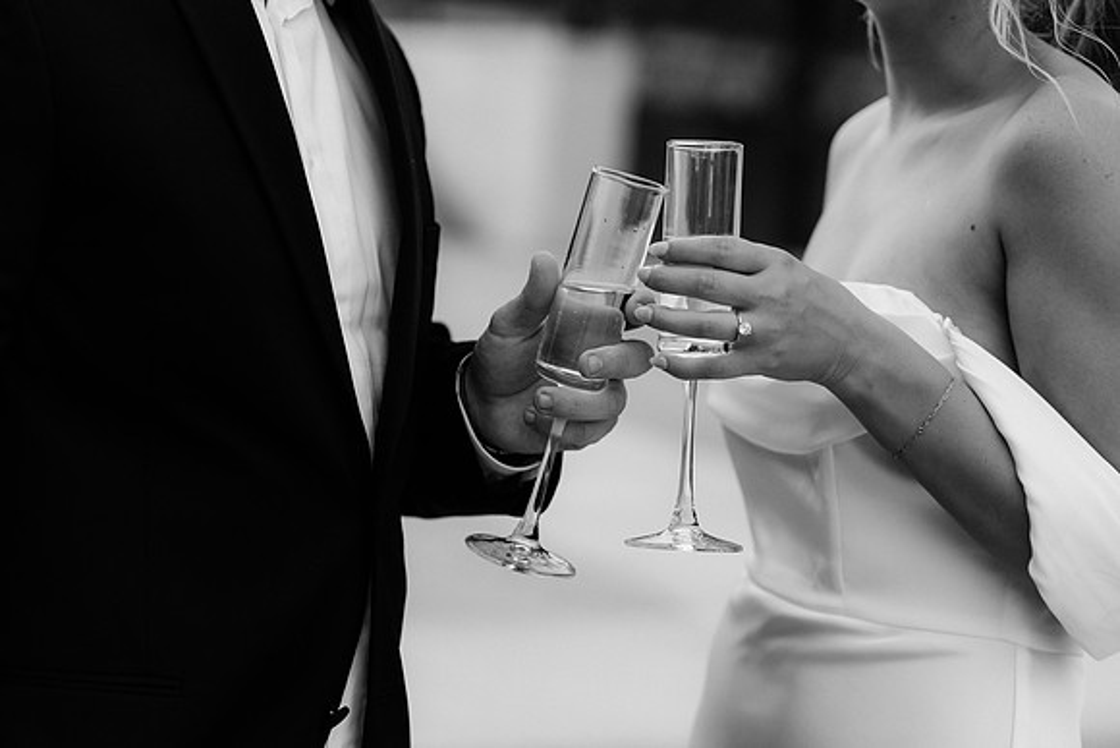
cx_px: 560
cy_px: 374
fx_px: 2645
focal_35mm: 85
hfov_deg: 23.9
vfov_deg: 16.1
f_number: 3.2
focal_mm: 85
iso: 320
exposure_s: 1/500
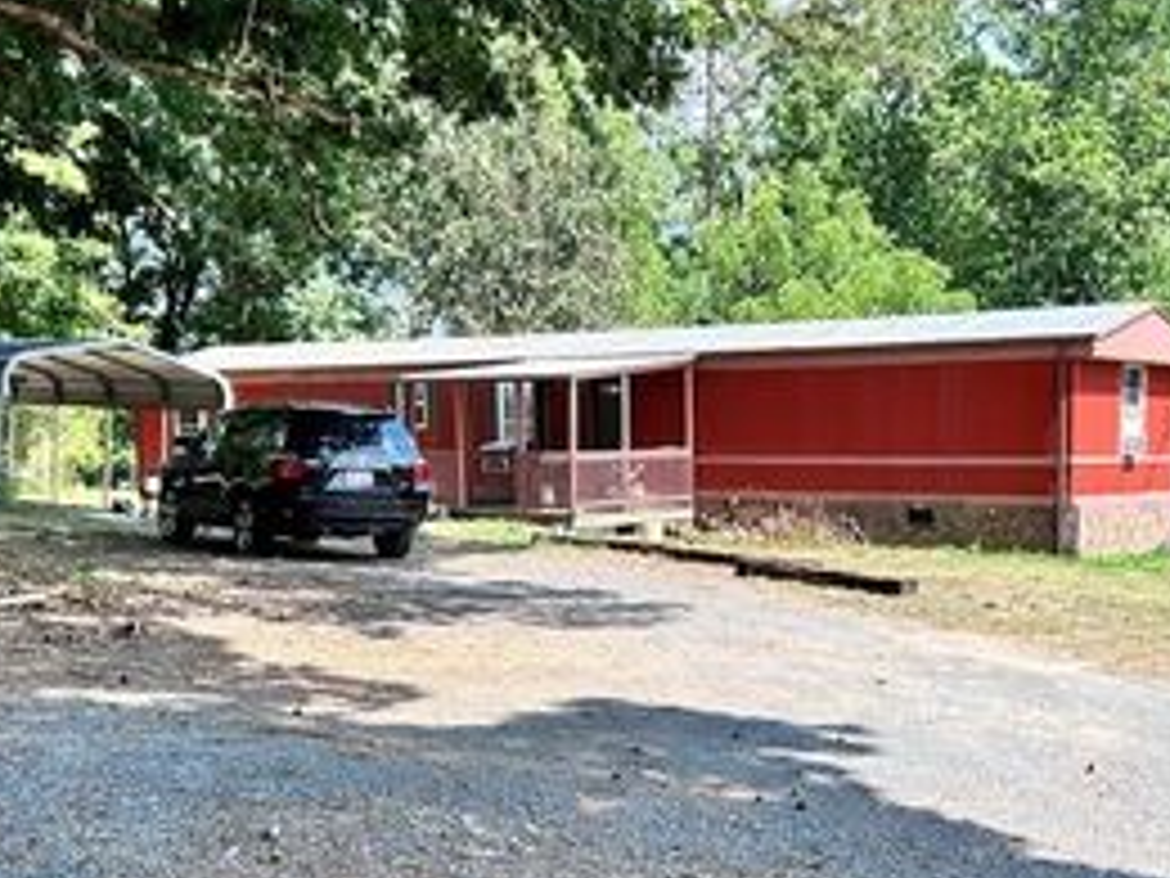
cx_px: 765
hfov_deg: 37.8
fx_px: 1690
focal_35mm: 50
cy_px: 561
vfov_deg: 29.0
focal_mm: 5.7
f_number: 1.5
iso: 50
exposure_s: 1/1645
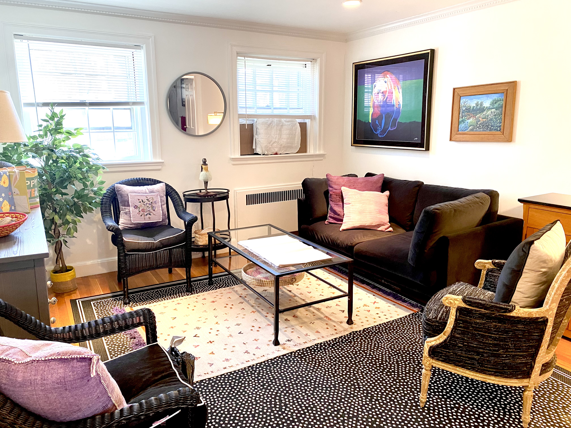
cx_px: 286
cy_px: 214
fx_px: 429
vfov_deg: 53.1
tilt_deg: -14.4
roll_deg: +1.0
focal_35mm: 26
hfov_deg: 67.3
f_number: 1.8
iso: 160
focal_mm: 4.25
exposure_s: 1/60
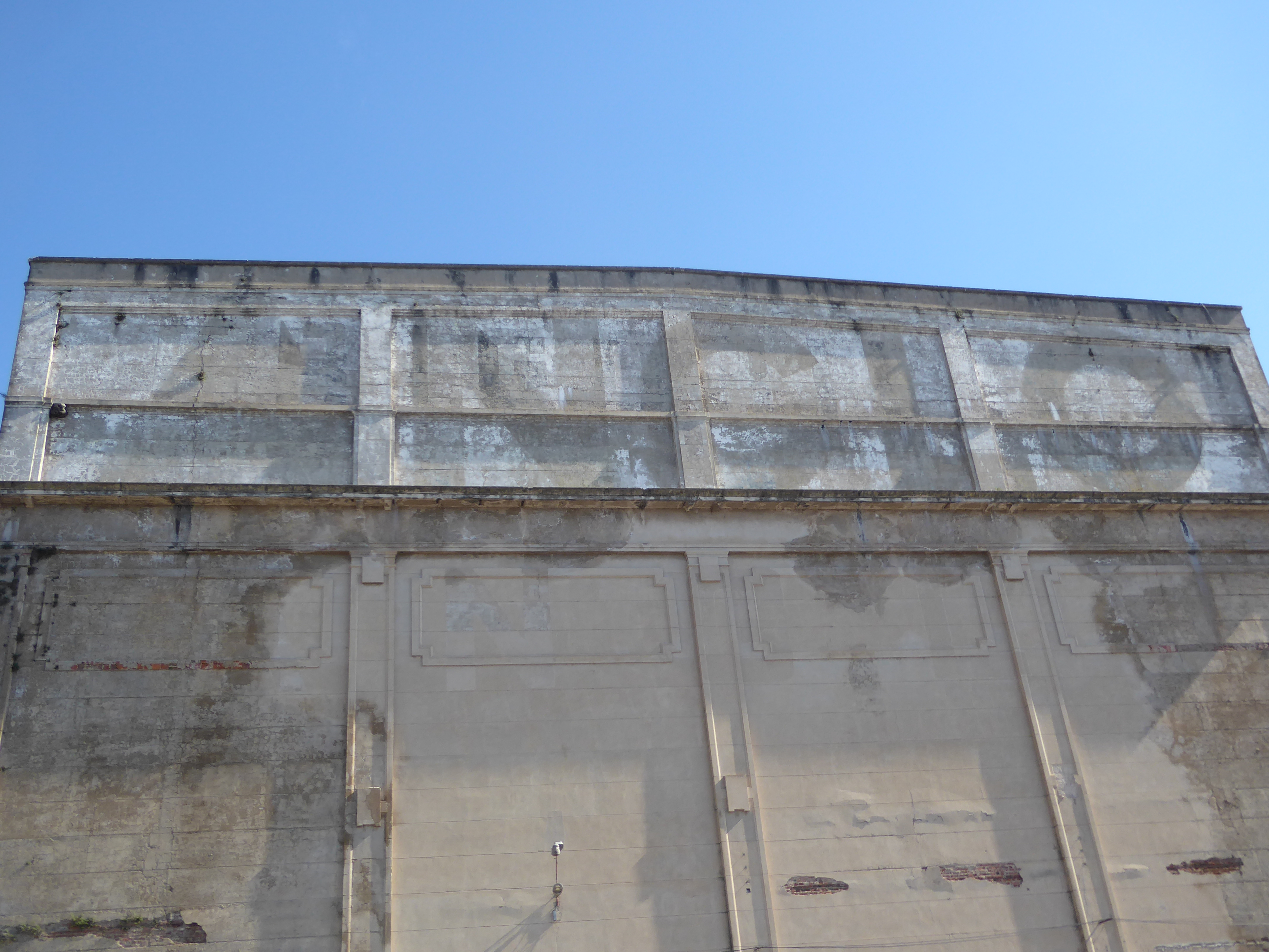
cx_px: 634
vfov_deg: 39.7
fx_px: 1320
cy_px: 476
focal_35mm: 36
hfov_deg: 51.4
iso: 80
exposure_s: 1/400
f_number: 3.7
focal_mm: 6.3
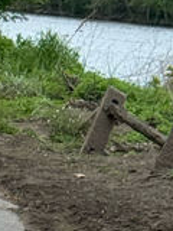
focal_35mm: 359
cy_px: 513
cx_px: -143
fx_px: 2392
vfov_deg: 5.4
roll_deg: -2.9
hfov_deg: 4.1
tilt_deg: -18.2
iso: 64
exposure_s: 1/338
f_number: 1.78
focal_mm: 6.76
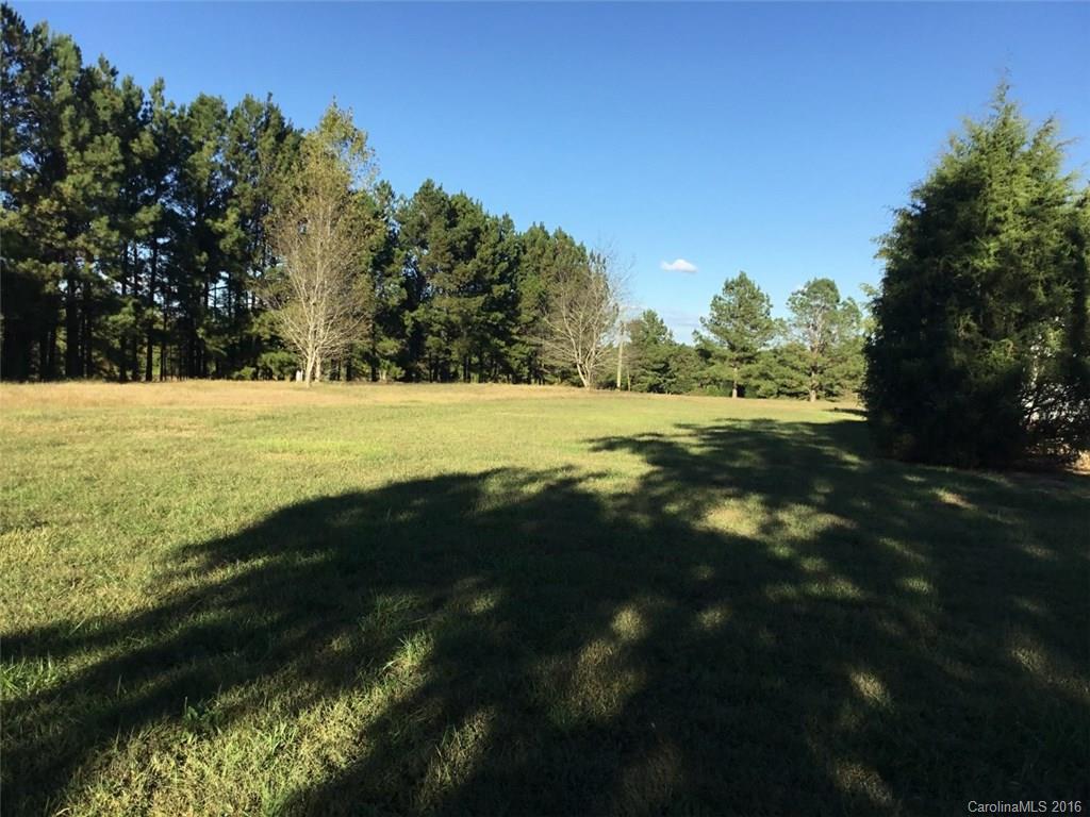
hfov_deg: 58.4
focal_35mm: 31
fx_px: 976
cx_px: 545
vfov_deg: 45.4
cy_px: 408
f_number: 2.4
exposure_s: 1/936
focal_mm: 3.3
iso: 25
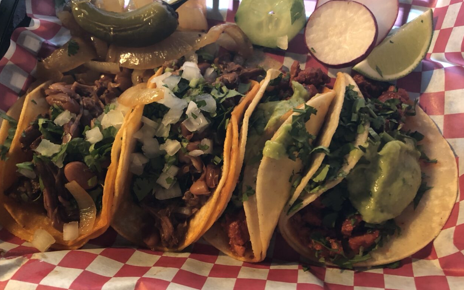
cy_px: 133
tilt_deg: -67.8
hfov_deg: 62.9
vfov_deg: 41.8
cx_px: 231
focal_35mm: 30
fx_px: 379
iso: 80
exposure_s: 1/7
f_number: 1.8
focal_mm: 4
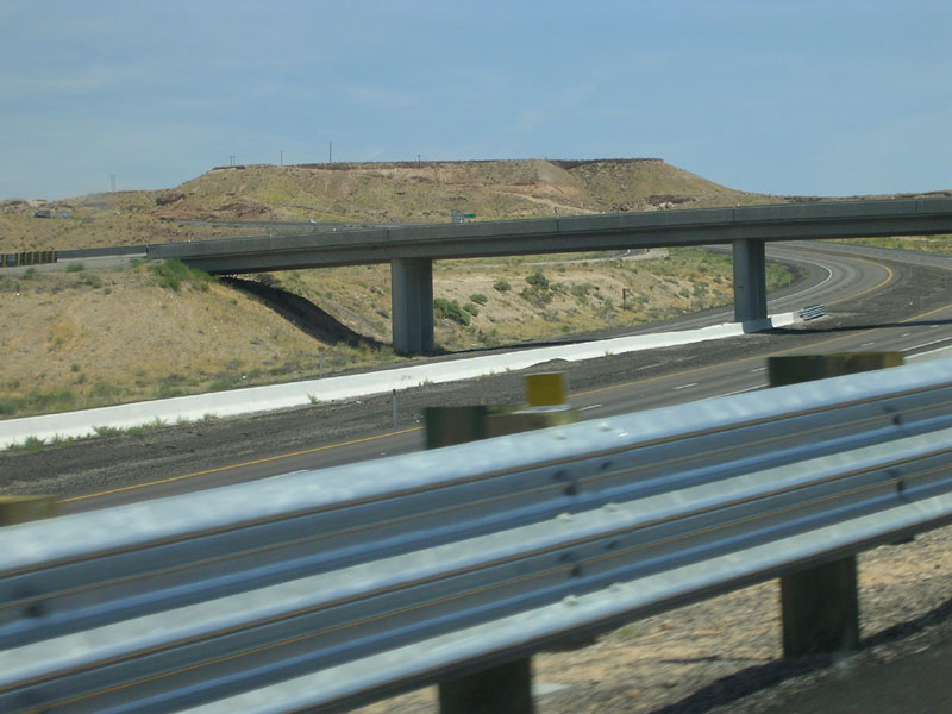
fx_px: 3025
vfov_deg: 13.5
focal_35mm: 110
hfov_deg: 17.9
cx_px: 476
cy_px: 357
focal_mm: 16.7
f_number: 4.8
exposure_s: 1/474
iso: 50
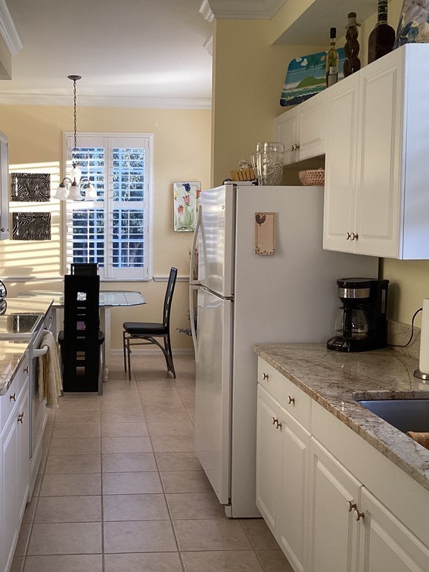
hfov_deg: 34.1
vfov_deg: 44.8
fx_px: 694
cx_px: 149
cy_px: 284
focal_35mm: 42
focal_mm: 3.3
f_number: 2.4
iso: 64
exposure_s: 1/60
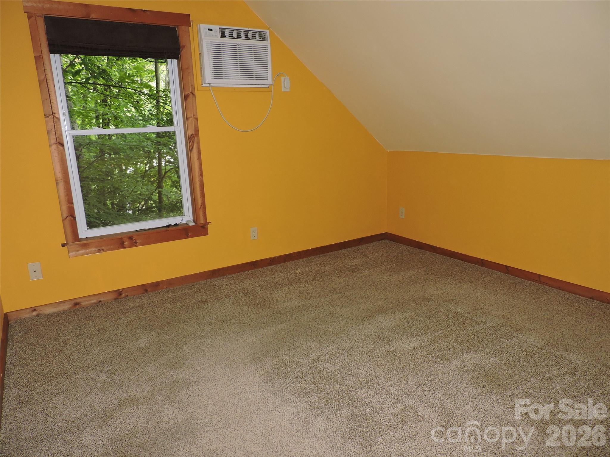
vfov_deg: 56.8
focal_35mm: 24
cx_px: 305
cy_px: 228
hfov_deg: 71.6
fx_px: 423
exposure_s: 1/30
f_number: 3
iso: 200
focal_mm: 4.3
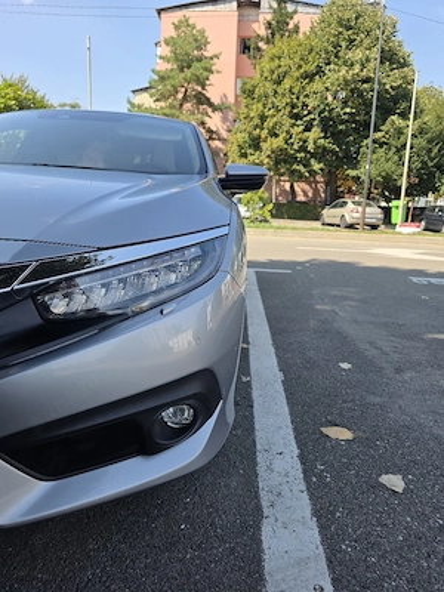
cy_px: 296
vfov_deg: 73.9
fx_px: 393
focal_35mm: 23
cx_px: 222
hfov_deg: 58.9
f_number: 1.7
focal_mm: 6.3
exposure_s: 1/2500
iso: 80
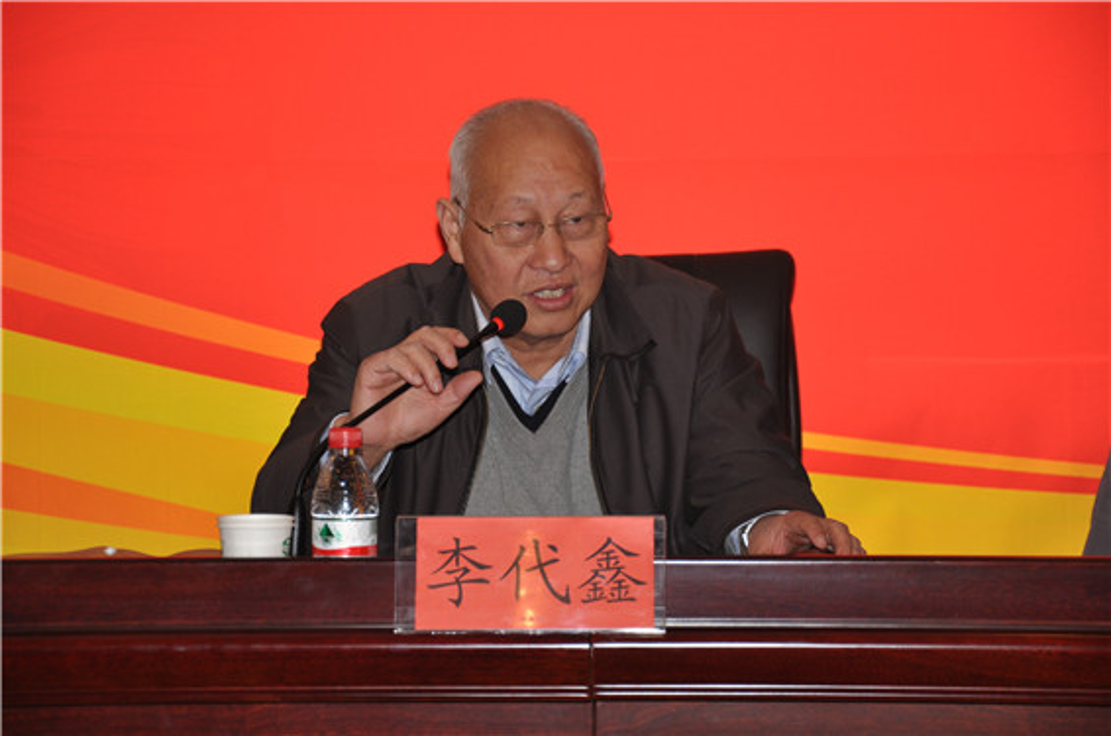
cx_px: 556
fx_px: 3465
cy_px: 368
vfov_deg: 12.1
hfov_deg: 18.2
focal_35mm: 112
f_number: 5.3
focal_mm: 75
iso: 320
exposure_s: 1/60
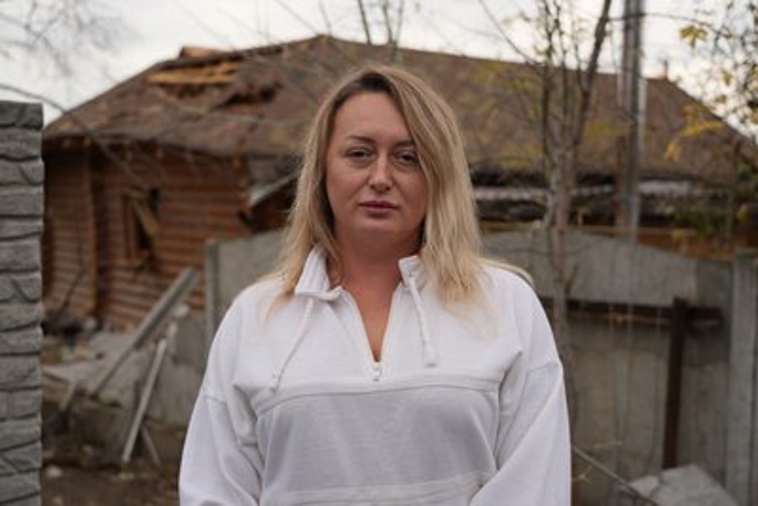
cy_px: 253
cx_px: 379
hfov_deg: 42.7
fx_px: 969
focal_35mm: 46
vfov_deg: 29.3
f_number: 4
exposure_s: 1/640
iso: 100
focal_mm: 46
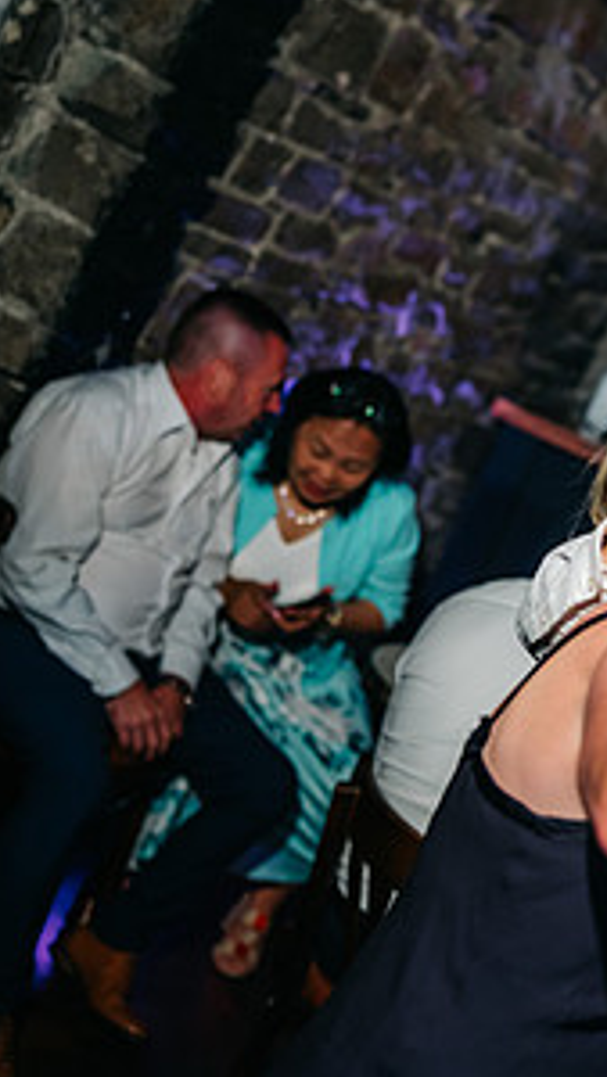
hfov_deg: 15.7
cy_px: 594
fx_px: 2029
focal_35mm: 71
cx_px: 912
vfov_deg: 29.7
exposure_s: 1/200
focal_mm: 35
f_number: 2
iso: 400
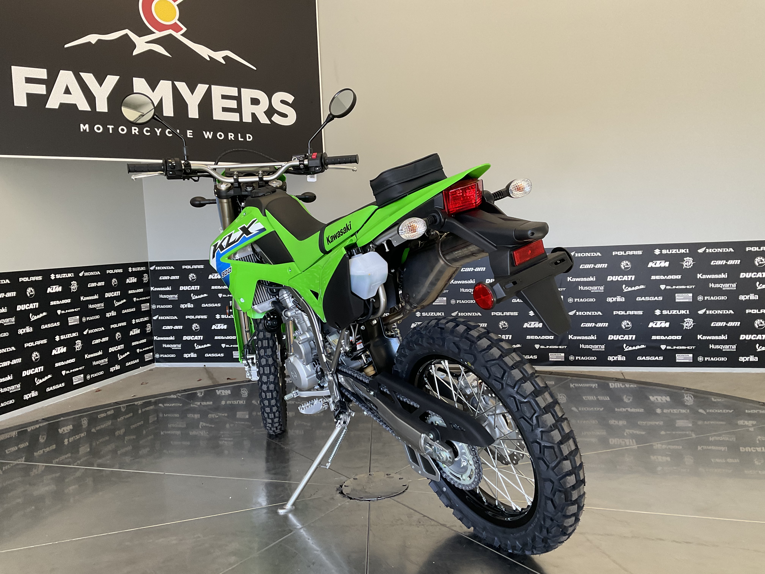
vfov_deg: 48.2
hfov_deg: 61.7
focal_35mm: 29
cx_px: 382
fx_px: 641
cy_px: 287
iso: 64
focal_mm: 3
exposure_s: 1/99
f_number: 1.8
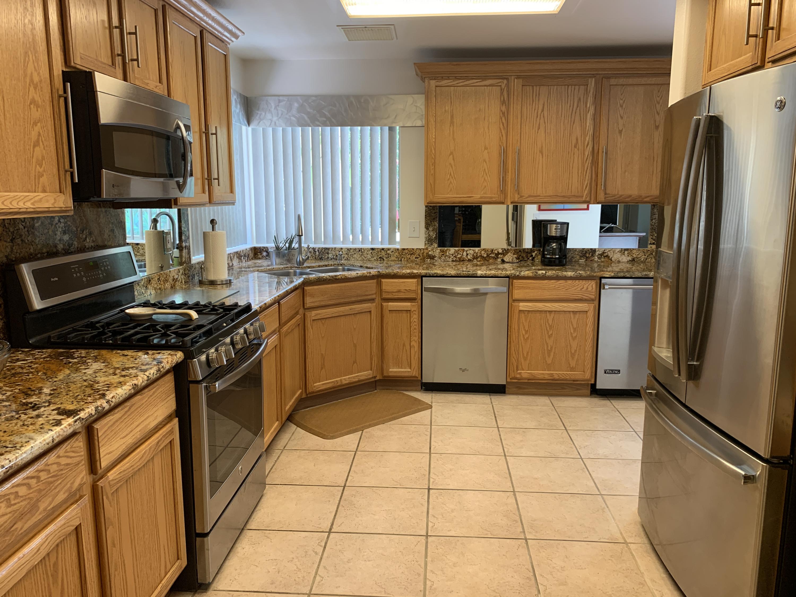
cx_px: 398
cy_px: 298
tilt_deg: -9.4
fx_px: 598
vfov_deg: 53.1
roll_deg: -1.1
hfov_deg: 67.3
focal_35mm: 26
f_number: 1.8
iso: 80
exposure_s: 1/60
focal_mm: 4.25
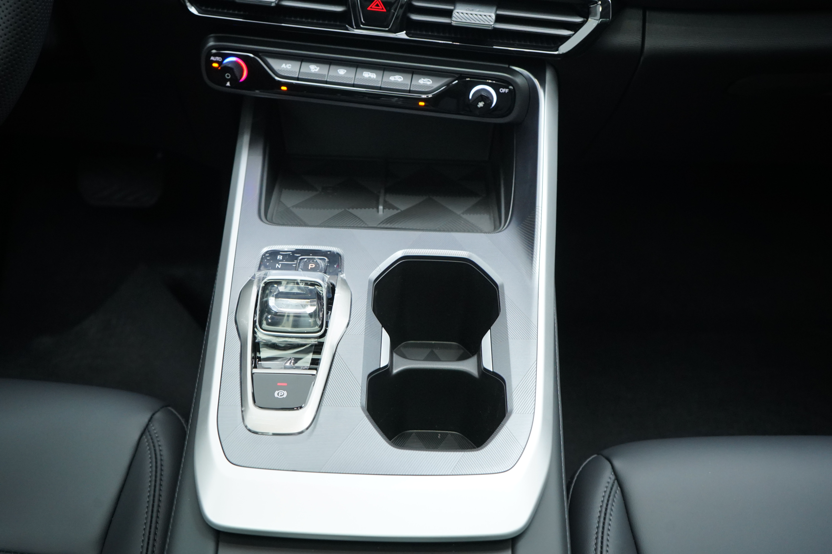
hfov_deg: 46.4
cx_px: 416
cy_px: 277
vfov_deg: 31.9
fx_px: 971
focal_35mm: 42
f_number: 5.6
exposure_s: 1/40
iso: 2500
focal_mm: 42
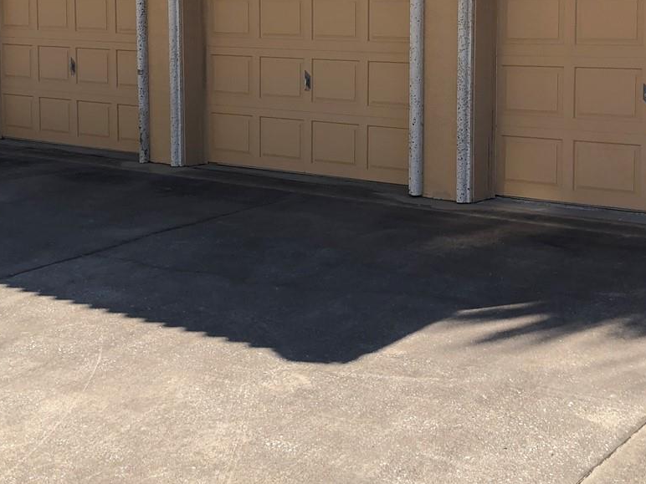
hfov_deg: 33.2
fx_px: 1082
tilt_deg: -5.3
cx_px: 336
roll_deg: -0.5
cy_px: 124
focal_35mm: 58
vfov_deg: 25.0
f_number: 1.8
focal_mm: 3.99
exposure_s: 1/1215
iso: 20
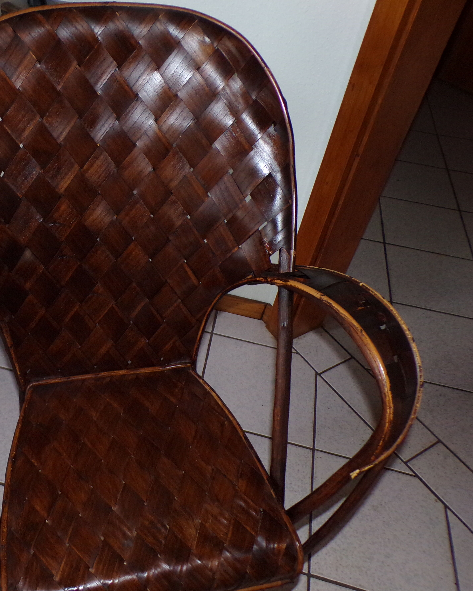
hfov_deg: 42.5
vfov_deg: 52.8
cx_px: 143
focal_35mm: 34
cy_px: 287
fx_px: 595
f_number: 3
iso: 200
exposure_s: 1/34
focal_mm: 4.3
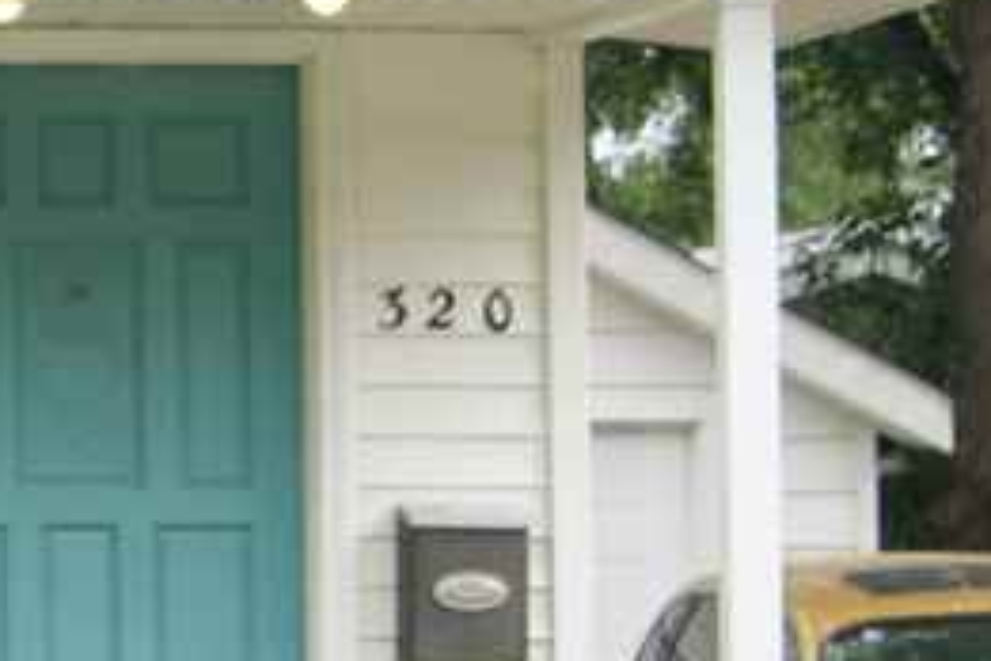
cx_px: -1299
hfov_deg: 5.0
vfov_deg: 3.4
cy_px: 291
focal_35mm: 404
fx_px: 11133
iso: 100
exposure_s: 1/160
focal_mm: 55
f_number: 5.6
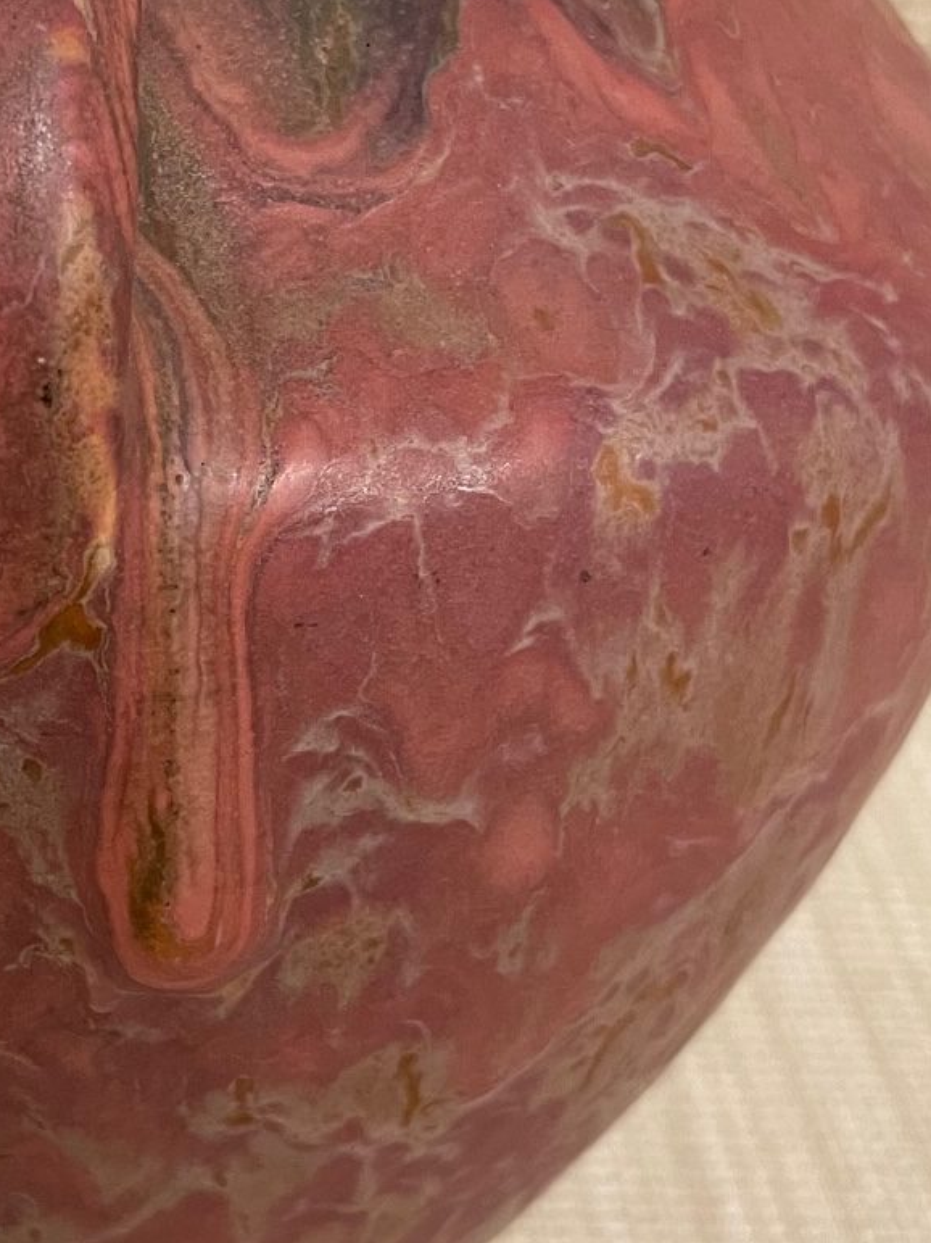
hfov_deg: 21.1
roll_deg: -0.8
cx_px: 92
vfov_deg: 28.6
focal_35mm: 68
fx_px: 2439
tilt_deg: -24.0
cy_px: 588
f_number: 1.6
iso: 160
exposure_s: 1/60
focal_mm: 4.2
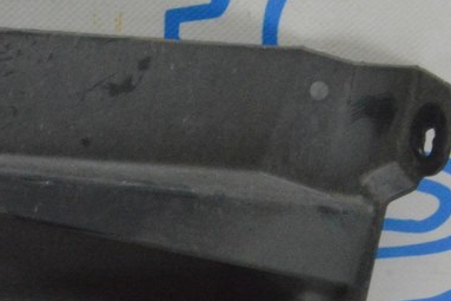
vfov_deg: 7.6
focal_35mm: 180
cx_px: 106
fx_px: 2258
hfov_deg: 11.4
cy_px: 323
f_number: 20
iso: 6400
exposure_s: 1/20
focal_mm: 45
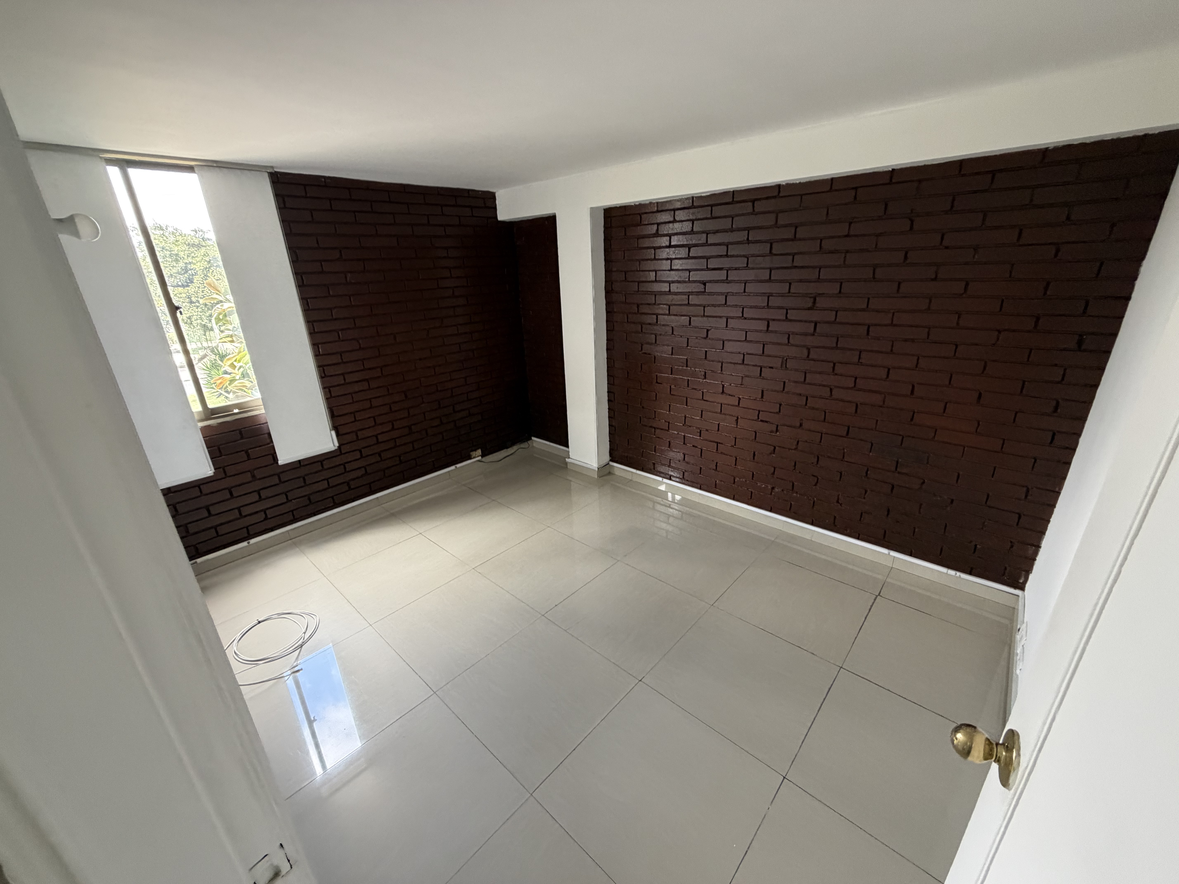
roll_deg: +3.2
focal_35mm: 14
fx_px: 477
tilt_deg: -21.5
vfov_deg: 85.7
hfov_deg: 102.1
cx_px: 590
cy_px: 442
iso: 320
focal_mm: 2.22
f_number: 2.2
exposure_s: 1/92
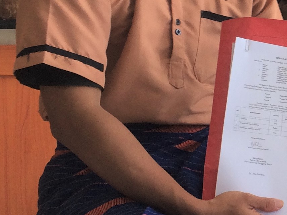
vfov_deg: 13.4
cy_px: 100
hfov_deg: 15.8
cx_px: 481
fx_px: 912
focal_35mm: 110
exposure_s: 1/50
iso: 50
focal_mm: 4.15
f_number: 2.2
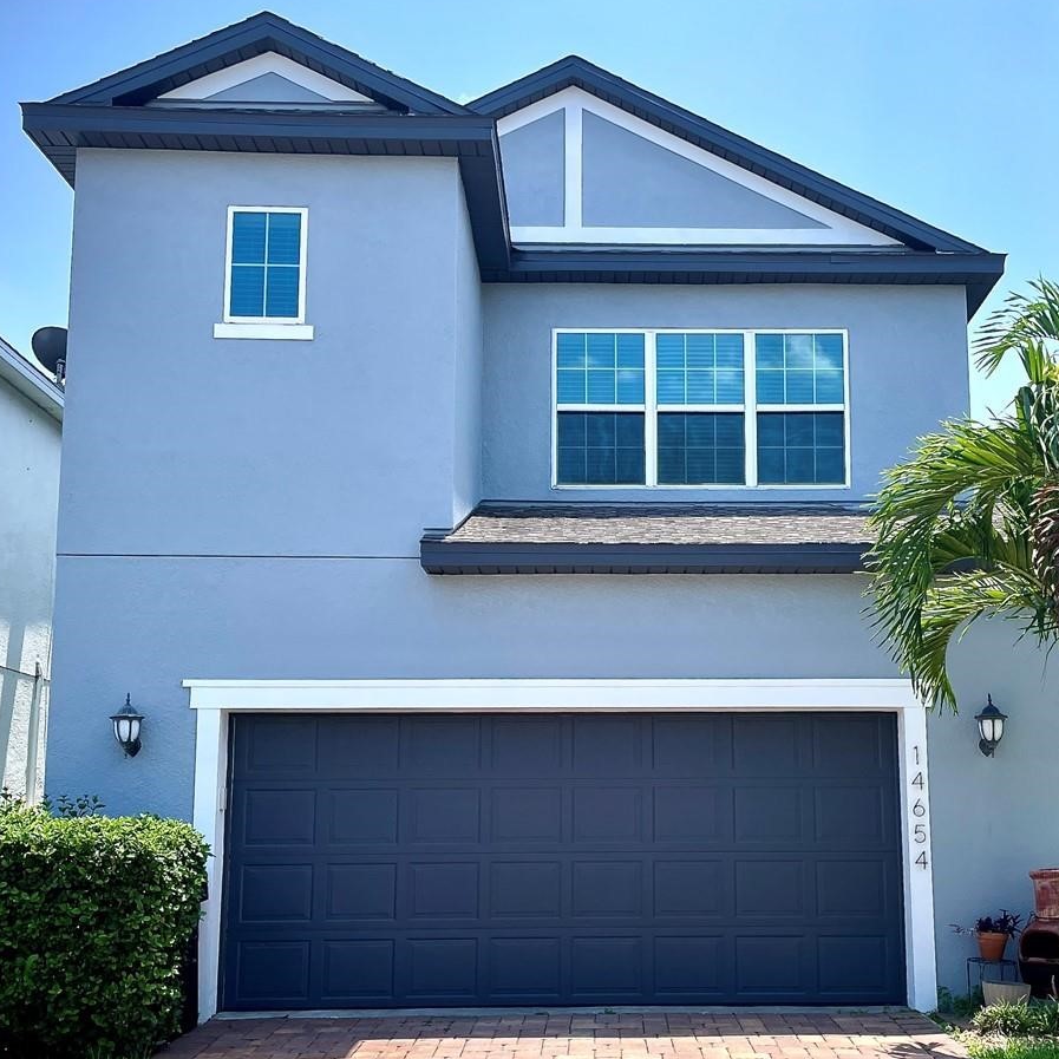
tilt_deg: +7.8
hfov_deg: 40.8
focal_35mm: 41
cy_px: 654
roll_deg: +0.2
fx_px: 1419
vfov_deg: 40.7
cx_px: 614
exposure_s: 1/2451
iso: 32
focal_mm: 4.2
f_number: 1.6
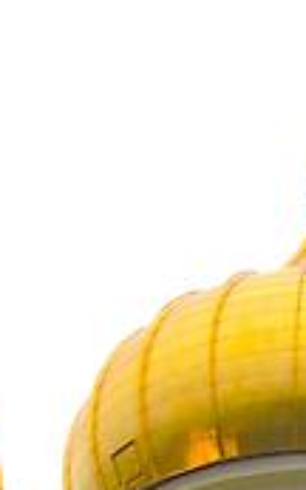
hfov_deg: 6.1
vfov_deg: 8.8
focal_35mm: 213
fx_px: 2844
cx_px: 298
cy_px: 1255
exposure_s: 1/60
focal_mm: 5.2
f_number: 3.6
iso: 80
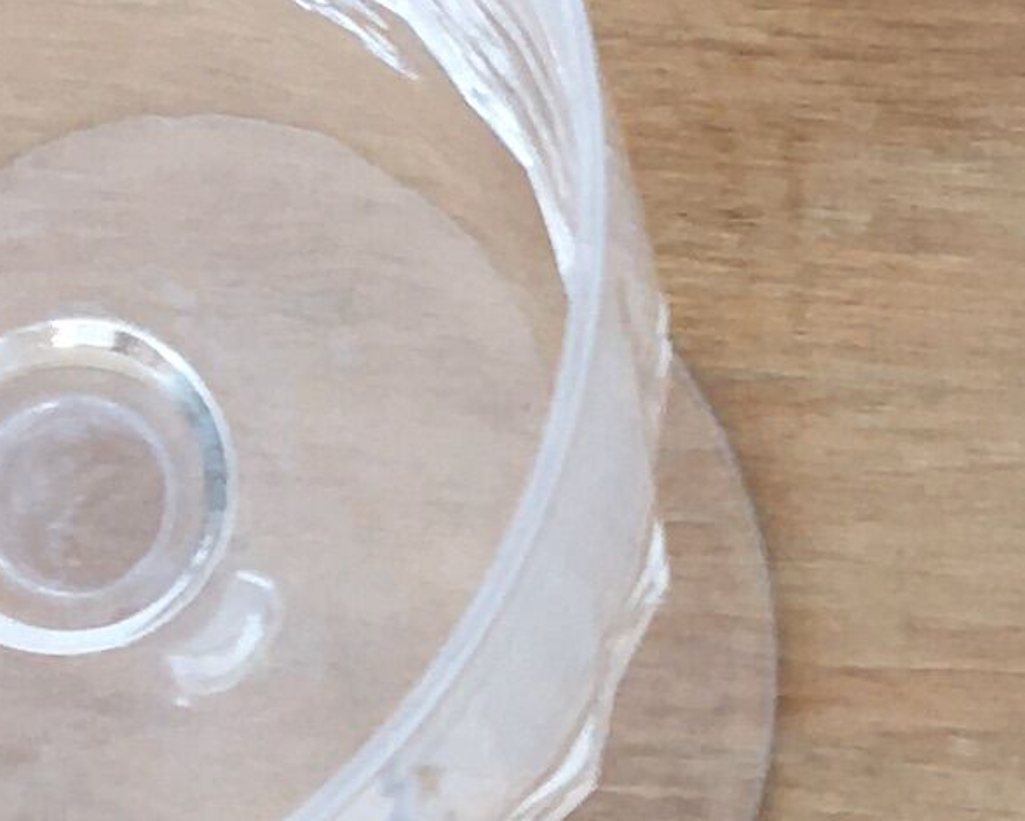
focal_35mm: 194
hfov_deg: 9.8
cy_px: 1490
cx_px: 1147
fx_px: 5888
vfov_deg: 7.7
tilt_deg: -86.4
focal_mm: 4.15
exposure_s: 1/50
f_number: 2.2
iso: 25
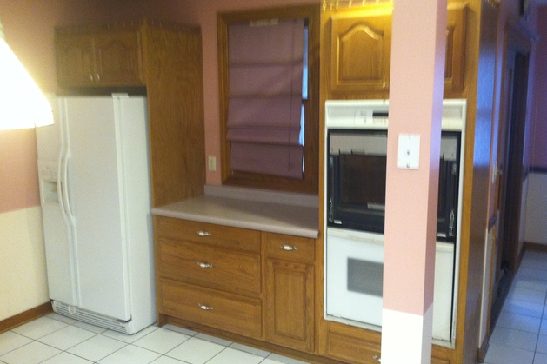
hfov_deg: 51.9
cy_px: 180
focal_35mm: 37
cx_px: 271
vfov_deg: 35.9
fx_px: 562
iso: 250
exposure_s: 1/15
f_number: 2.8
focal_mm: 3.85
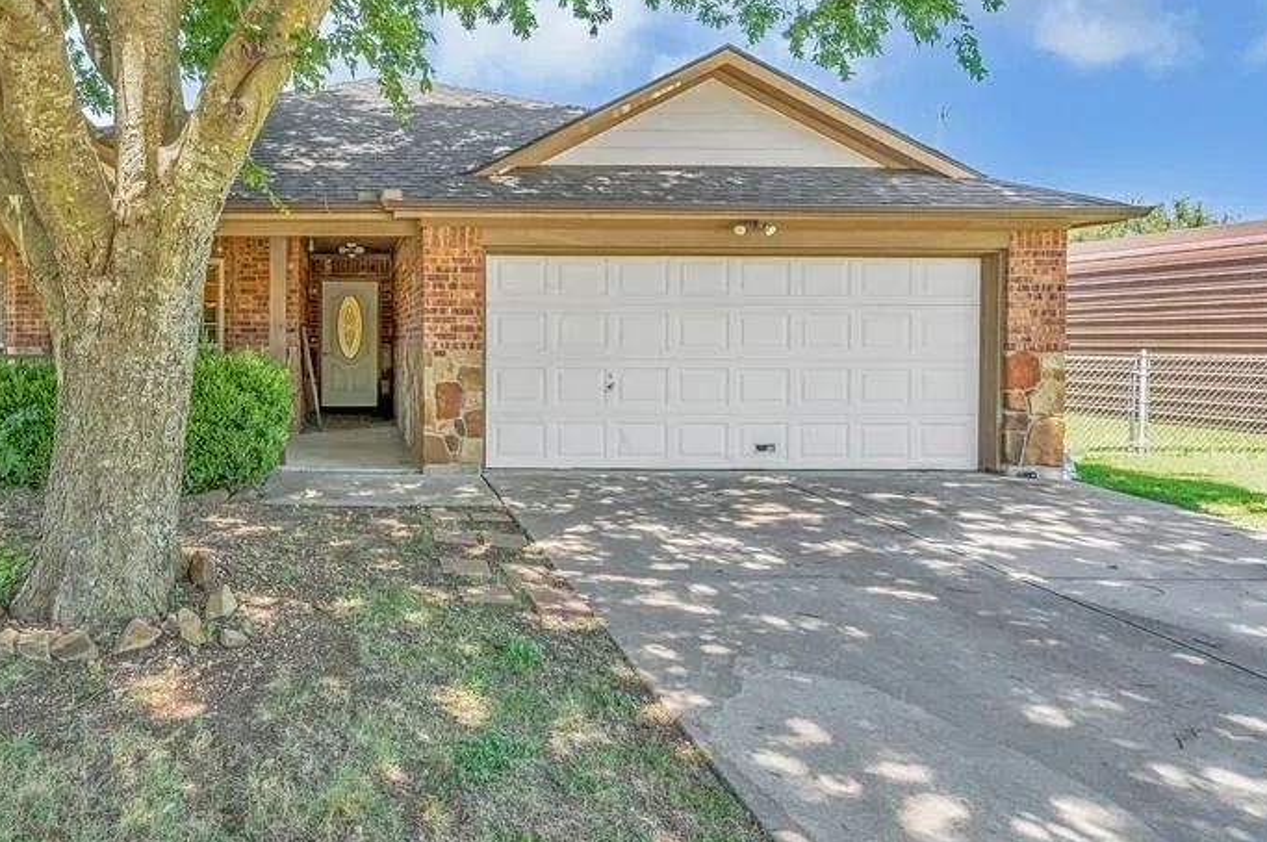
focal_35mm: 24
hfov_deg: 69.7
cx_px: 343
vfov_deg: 52.8
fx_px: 844
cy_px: 348
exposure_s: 1/30
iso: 100
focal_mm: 16
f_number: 8
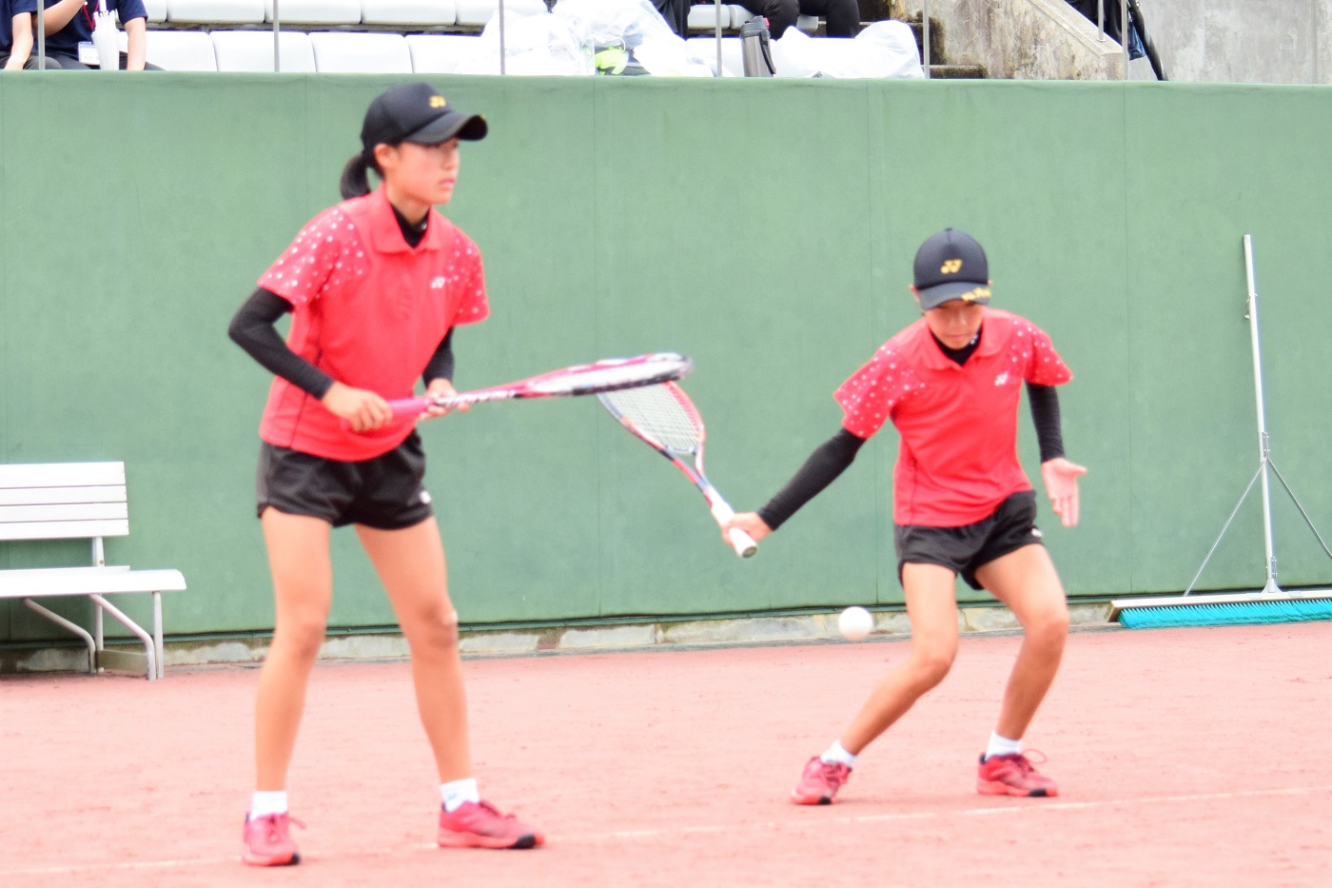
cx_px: 666
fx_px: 3884
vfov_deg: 13.0
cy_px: 444
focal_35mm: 105
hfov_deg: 19.5
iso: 1000
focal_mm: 70
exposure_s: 1/2000
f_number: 4.5
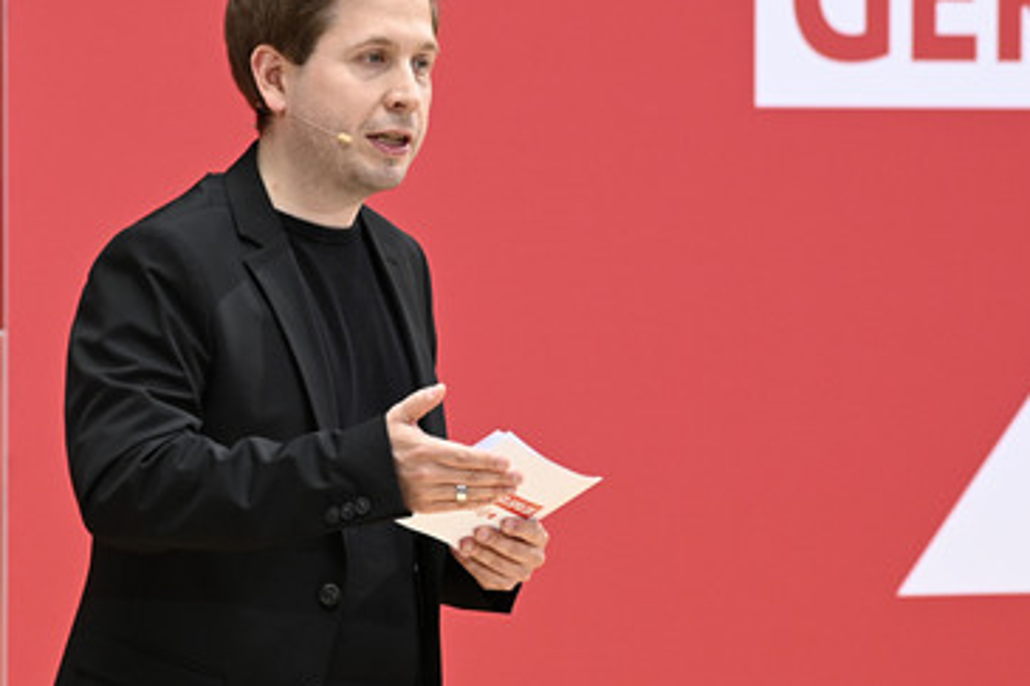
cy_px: 305
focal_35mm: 247
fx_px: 7063
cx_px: 481
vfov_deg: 5.6
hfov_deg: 8.3
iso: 2500
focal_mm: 200
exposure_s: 1/640
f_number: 5.6
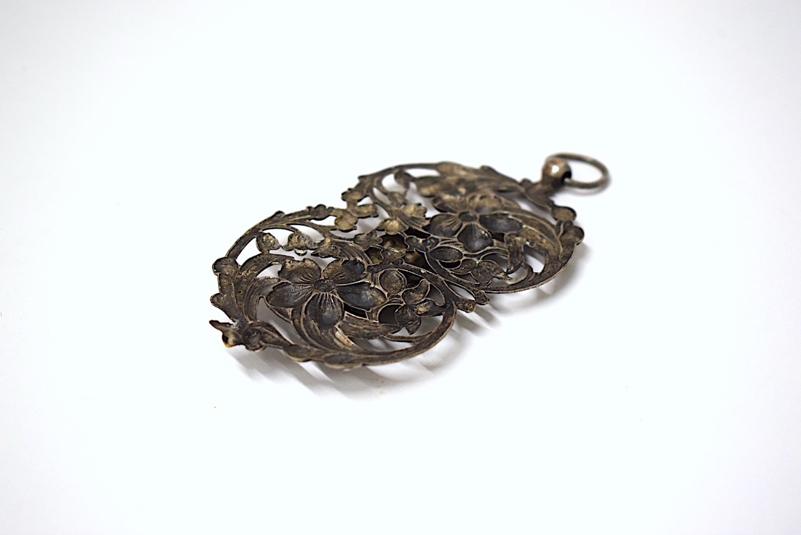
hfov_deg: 31.9
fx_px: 1402
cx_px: 400
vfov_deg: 21.6
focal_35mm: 63
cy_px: 268
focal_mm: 42
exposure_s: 1/125
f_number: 5
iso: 1100
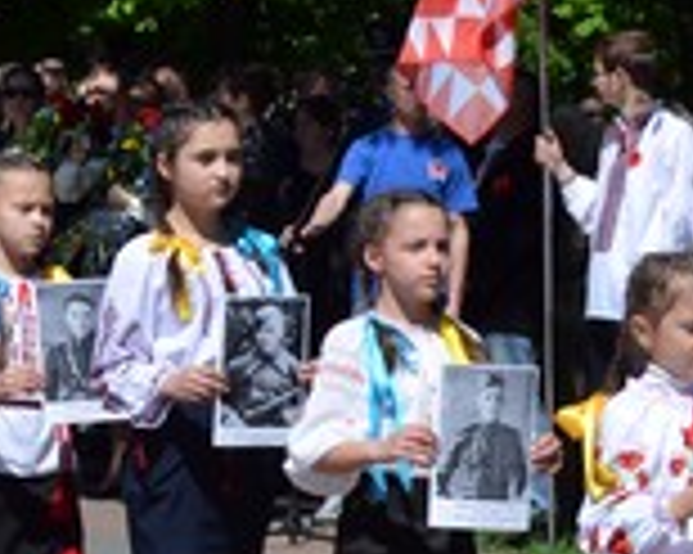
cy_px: 56
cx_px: -414
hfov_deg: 8.2
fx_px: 4714
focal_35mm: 230
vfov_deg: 6.7
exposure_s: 1/320
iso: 100
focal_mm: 36
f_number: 9
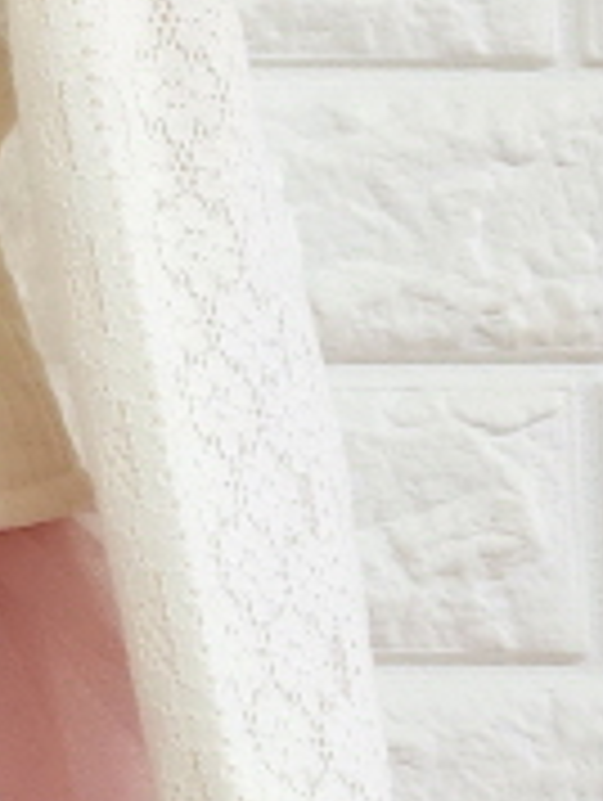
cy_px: 248
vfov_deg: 15.8
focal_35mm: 124
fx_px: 2873
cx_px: -693
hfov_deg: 10.7
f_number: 1.8
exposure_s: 1/180
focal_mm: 6.4
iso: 200
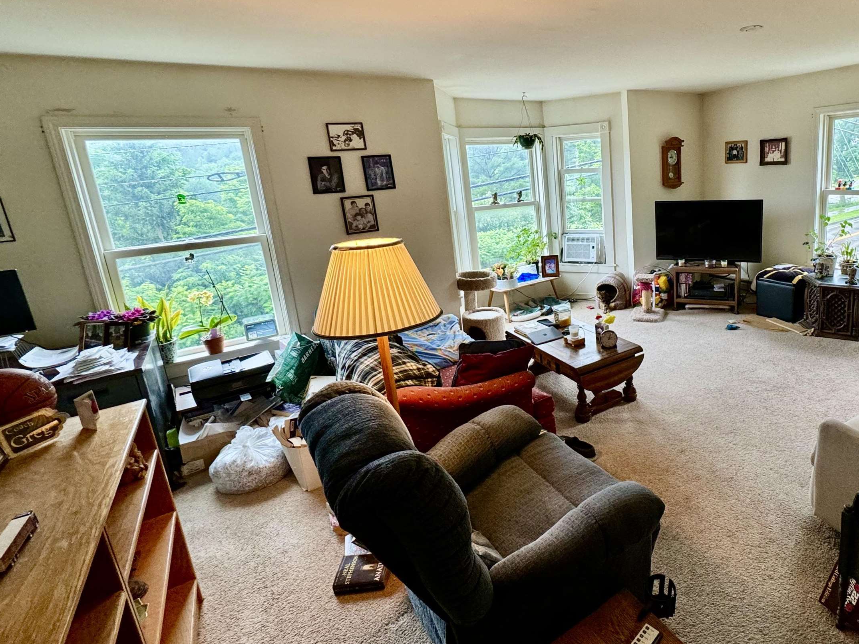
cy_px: 270
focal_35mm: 20
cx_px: 592
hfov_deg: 78.3
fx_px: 496
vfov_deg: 65.6
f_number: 2.2
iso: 200
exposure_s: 1/120
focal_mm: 2.22
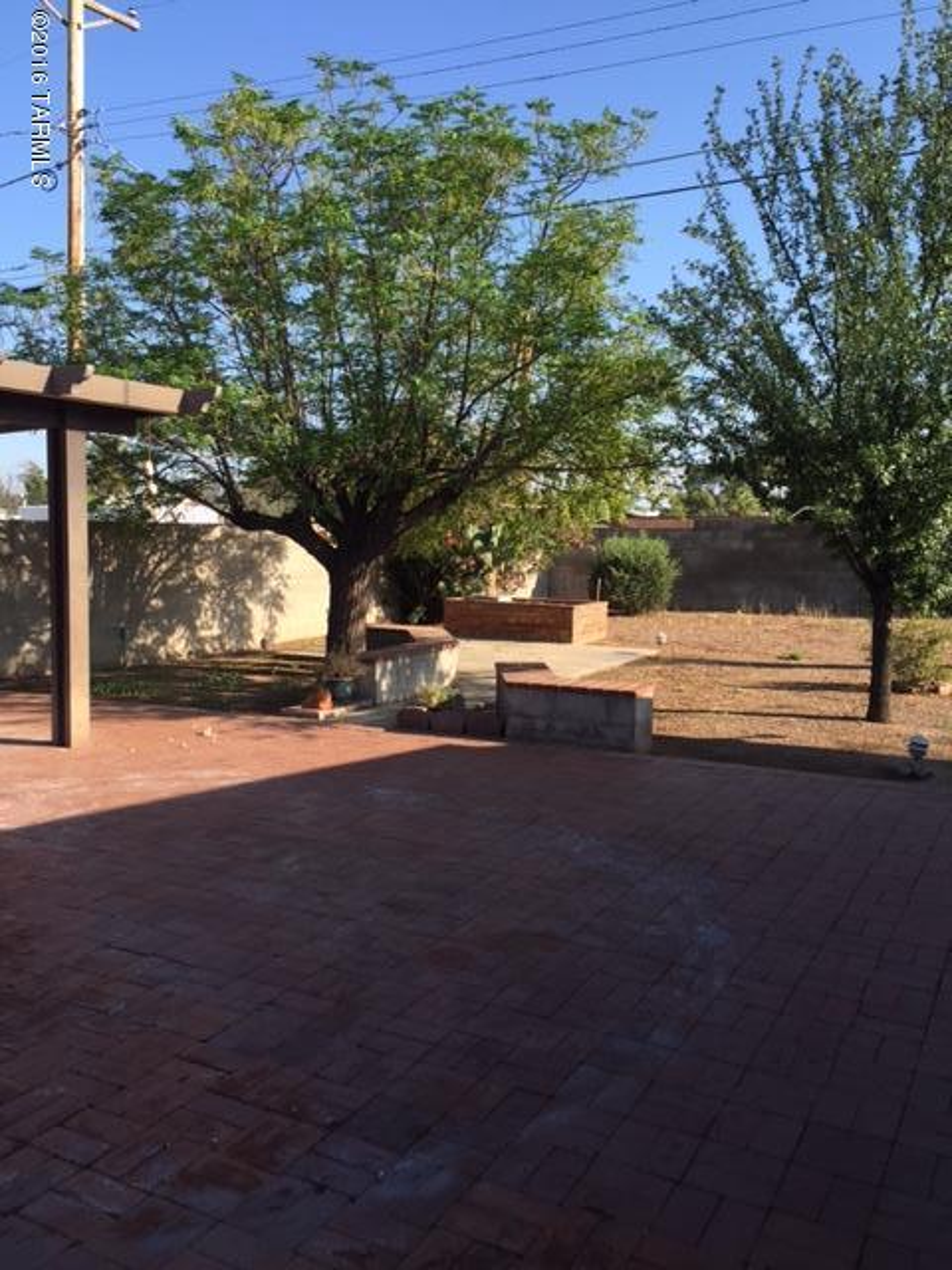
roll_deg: -1.2
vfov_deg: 61.7
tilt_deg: -4.4
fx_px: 1063
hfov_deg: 48.2
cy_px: 635
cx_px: 476
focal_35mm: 29
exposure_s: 1/898
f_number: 2.2
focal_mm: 4.15
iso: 32
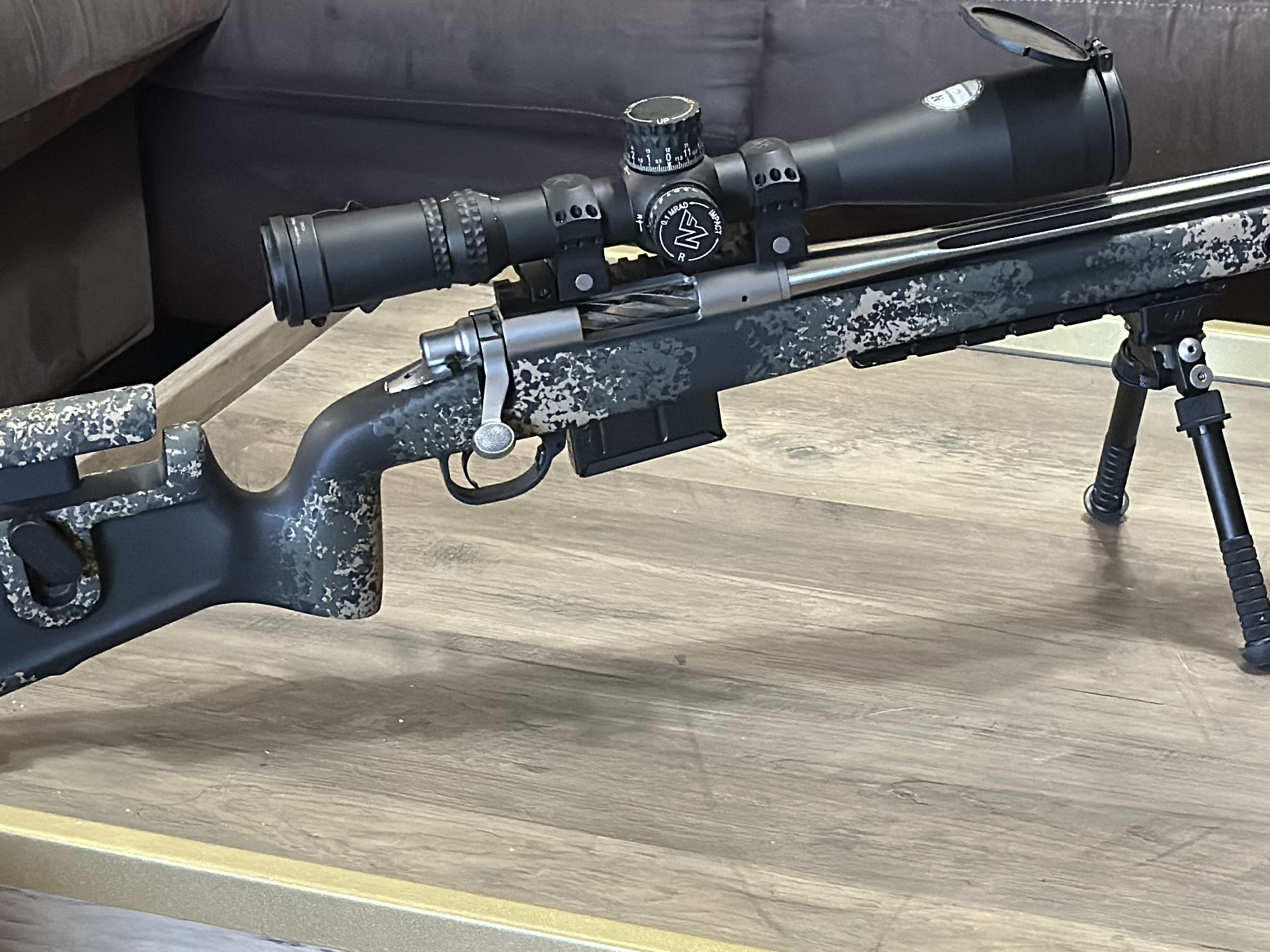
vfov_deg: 15.2
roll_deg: +0.5
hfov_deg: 20.2
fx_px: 3559
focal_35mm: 97
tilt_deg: -26.5
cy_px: 574
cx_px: 808
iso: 640
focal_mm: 6.86
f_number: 1.78
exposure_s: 1/40
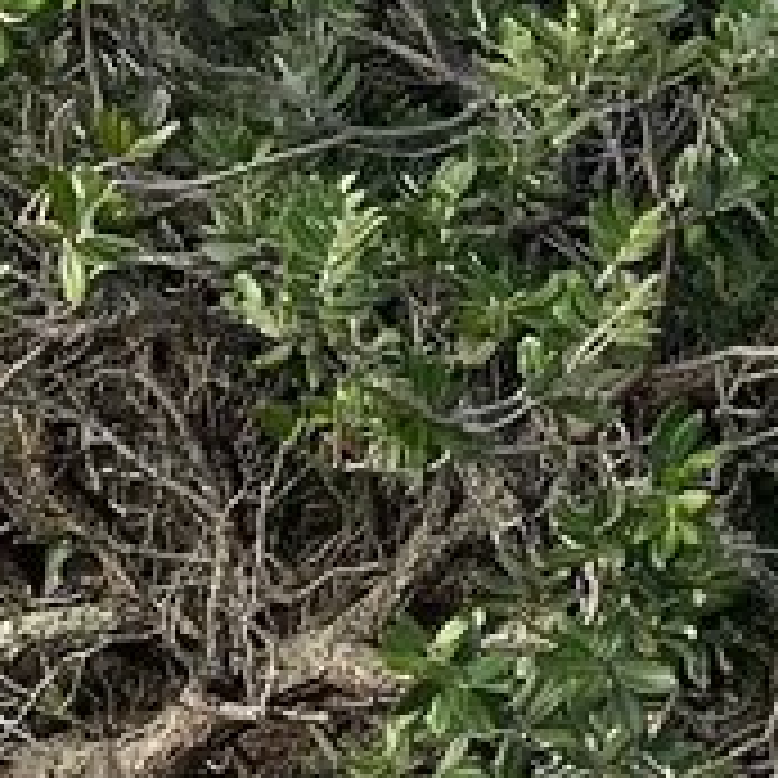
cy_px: 367
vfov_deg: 8.3
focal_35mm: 212
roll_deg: -2.5
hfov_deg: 7.7
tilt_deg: -25.6
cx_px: -1048
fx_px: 5391
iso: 32
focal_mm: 4.2
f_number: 1.6
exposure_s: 1/626
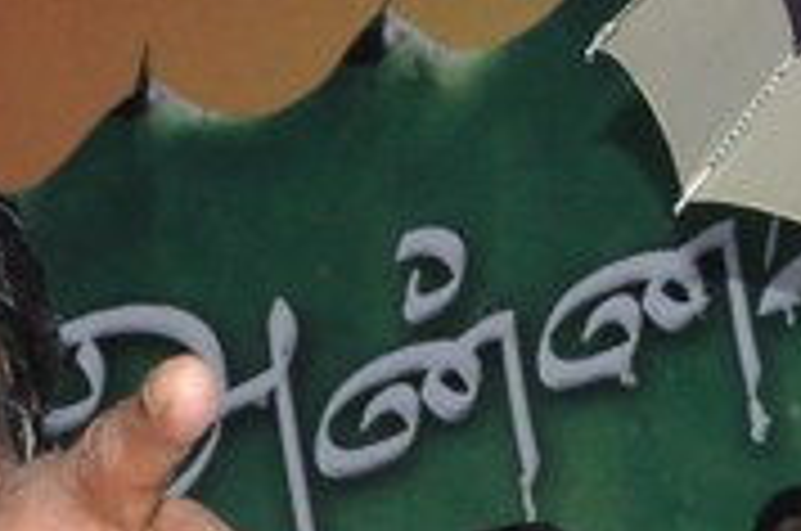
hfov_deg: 6.2
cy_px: 806
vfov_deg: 4.2
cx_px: 1426
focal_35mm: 328
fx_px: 7285
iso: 1250
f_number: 11
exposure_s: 1/125
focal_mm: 38
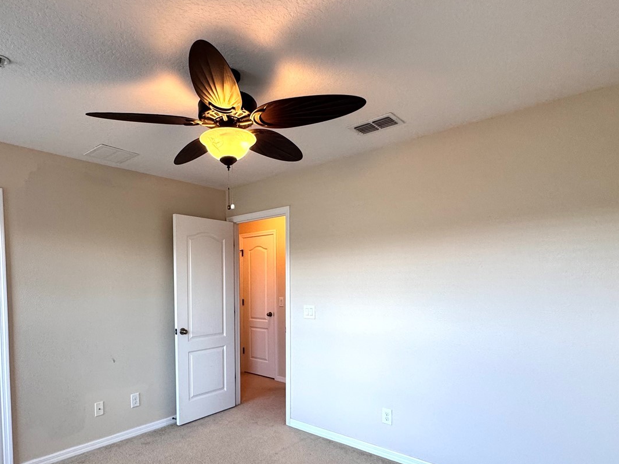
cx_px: 247
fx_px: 375
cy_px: 299
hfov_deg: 78.1
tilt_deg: -3.5
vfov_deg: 62.3
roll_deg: +0.5
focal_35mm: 21
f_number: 2.2
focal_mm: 2.22
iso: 200
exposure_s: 1/120
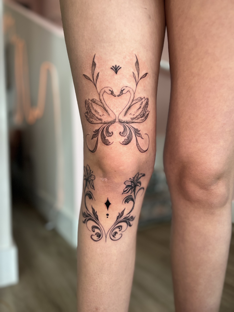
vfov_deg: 67.3
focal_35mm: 26
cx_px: 117
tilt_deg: -2.9
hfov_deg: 53.1
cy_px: 156
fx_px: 234
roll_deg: +0.7
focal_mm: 5.7
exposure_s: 1/60
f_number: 1.5
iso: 160
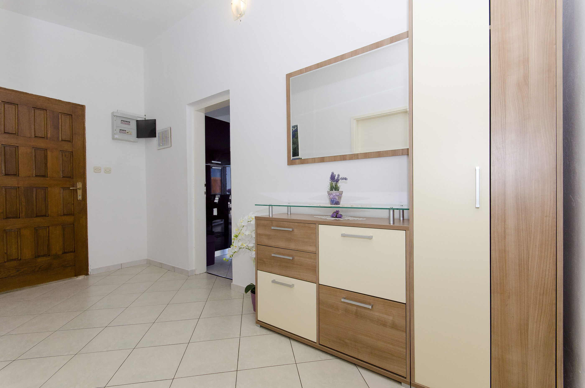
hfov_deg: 100.5
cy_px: 194
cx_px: 292
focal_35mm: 15
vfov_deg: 77.1
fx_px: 243
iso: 640
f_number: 8
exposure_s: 1/200
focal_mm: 10
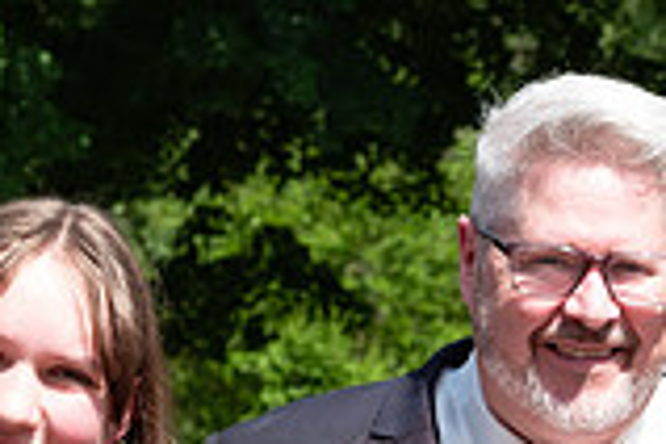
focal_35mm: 306
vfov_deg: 4.5
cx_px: 641
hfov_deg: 6.7
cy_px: 542
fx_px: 5661
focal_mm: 56.3
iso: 250
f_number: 8
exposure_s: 1/250
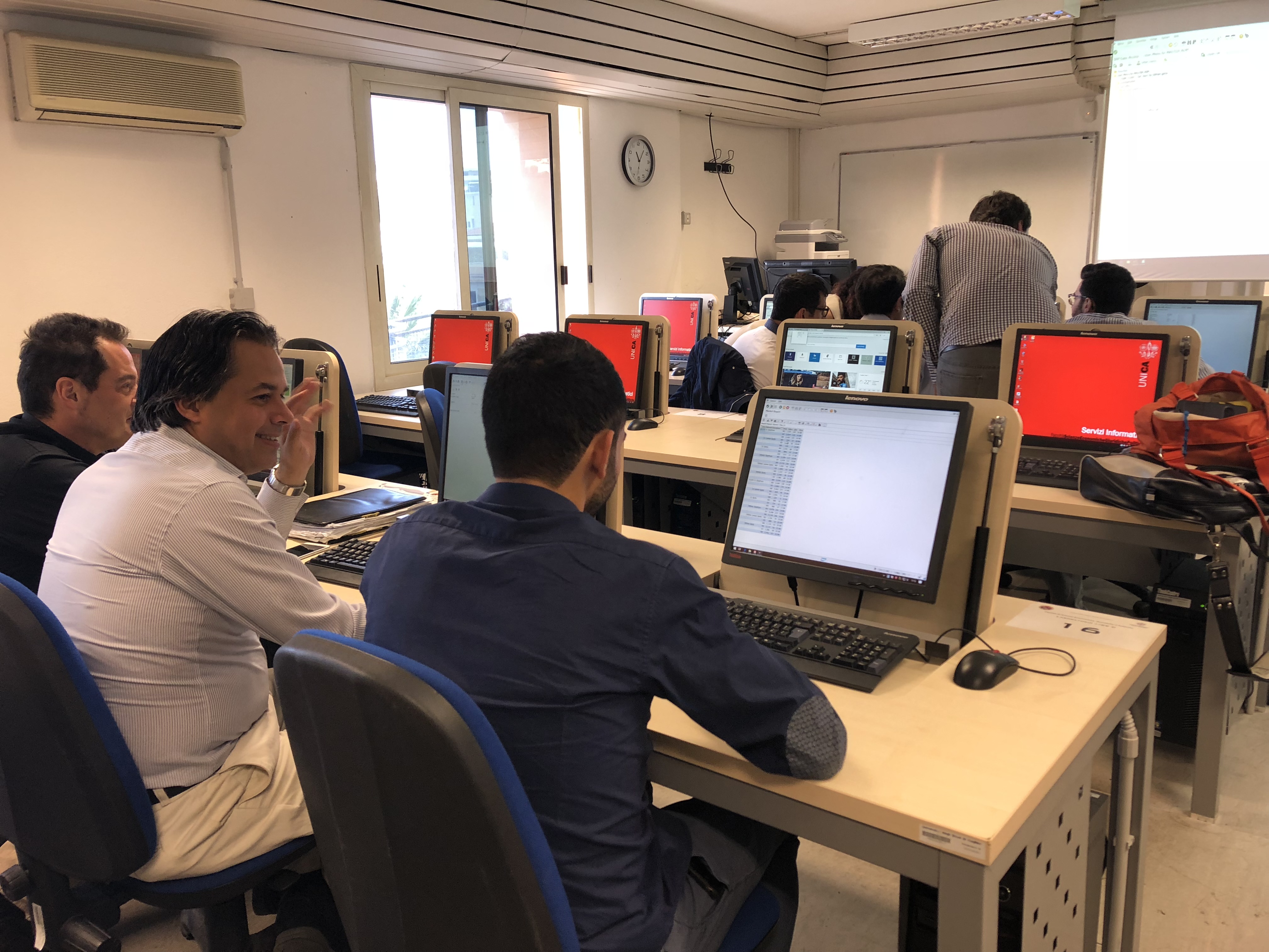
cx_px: 634
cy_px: 476
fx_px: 1026
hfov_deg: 63.4
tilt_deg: -11.5
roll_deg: +1.8
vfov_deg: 49.7
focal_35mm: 28
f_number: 1.8
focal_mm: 3.99
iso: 40
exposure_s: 1/20
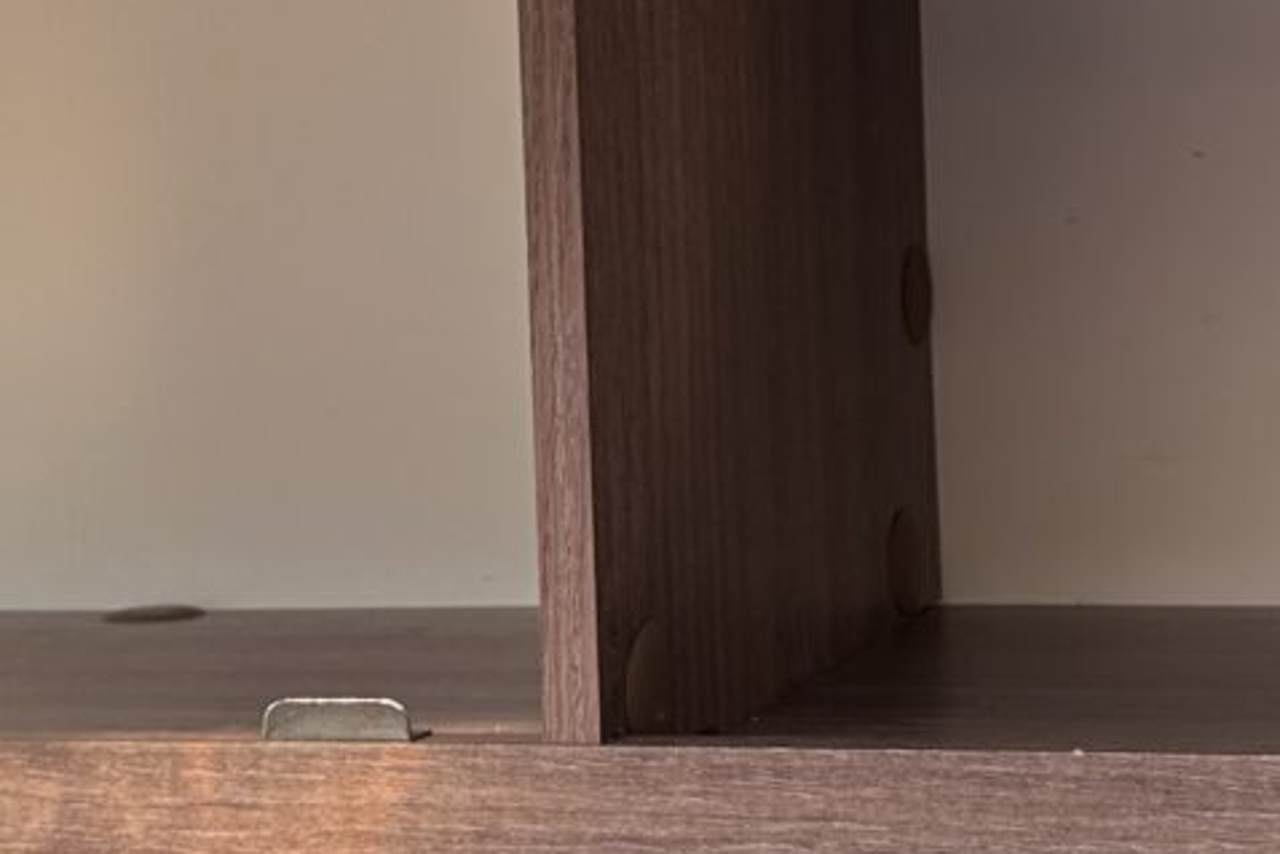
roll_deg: -0.7
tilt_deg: +5.1
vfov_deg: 12.7
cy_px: 54
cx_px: 1028
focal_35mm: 107
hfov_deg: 18.9
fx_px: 3805
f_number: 1.78
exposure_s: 1/175
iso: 64
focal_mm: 6.86
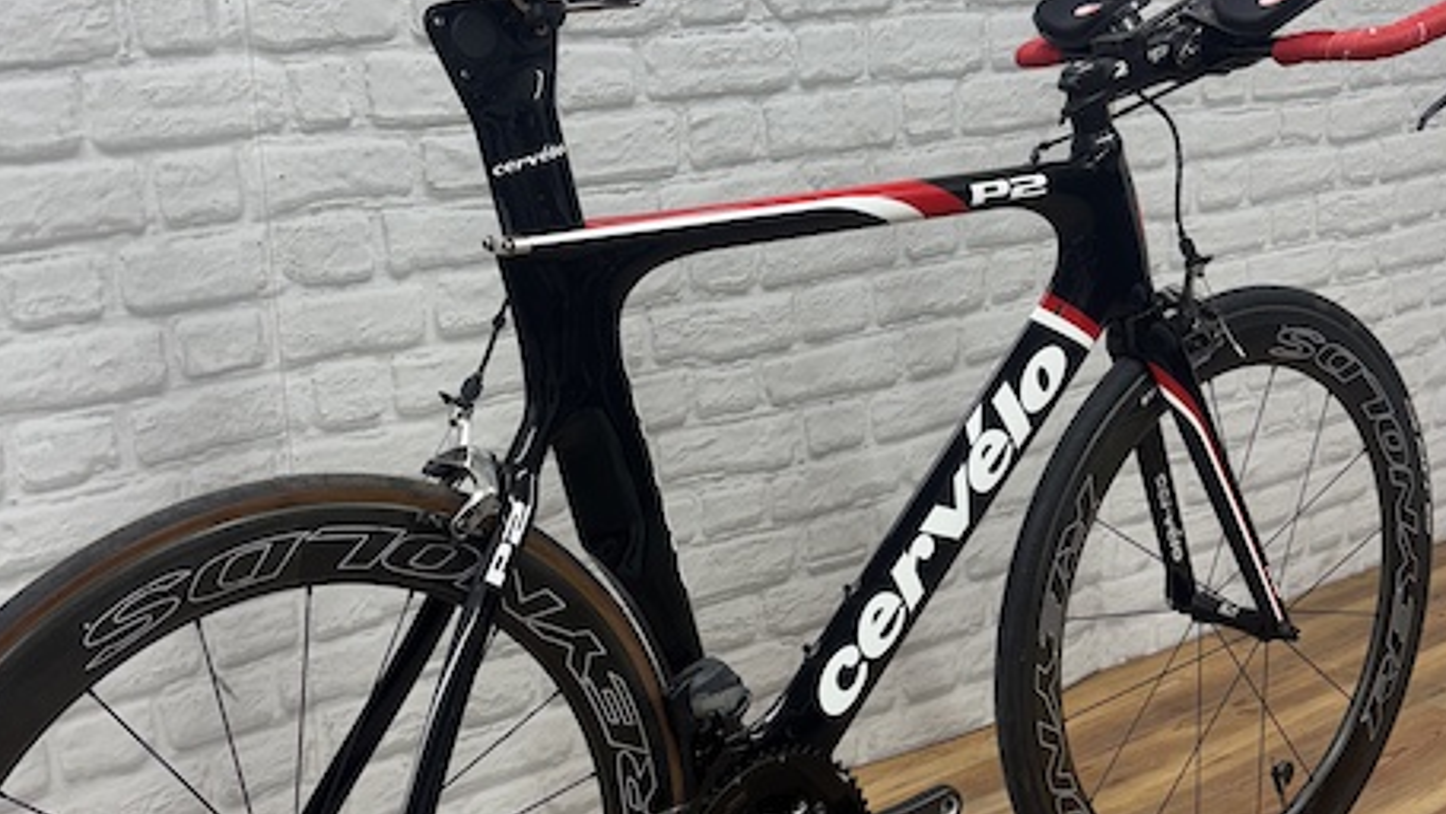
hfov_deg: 44.5
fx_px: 1764
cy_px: 413
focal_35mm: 46
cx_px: 636
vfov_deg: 26.0
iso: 64
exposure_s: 1/120
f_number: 1.78
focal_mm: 6.76
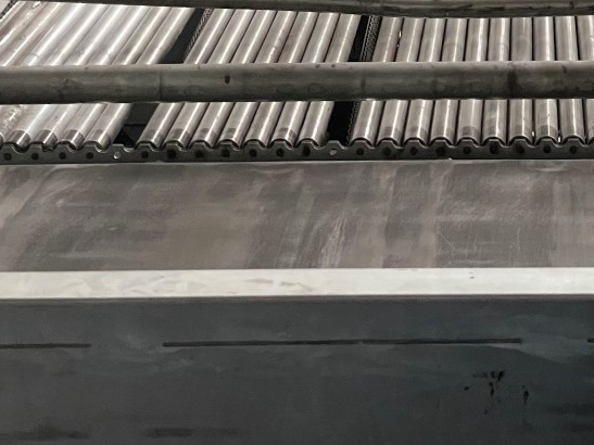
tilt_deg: -9.1
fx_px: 2350
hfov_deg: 14.2
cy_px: -82
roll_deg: +0.7
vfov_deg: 10.6
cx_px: 597
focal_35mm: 137
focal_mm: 6
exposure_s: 1/60
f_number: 2
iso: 250
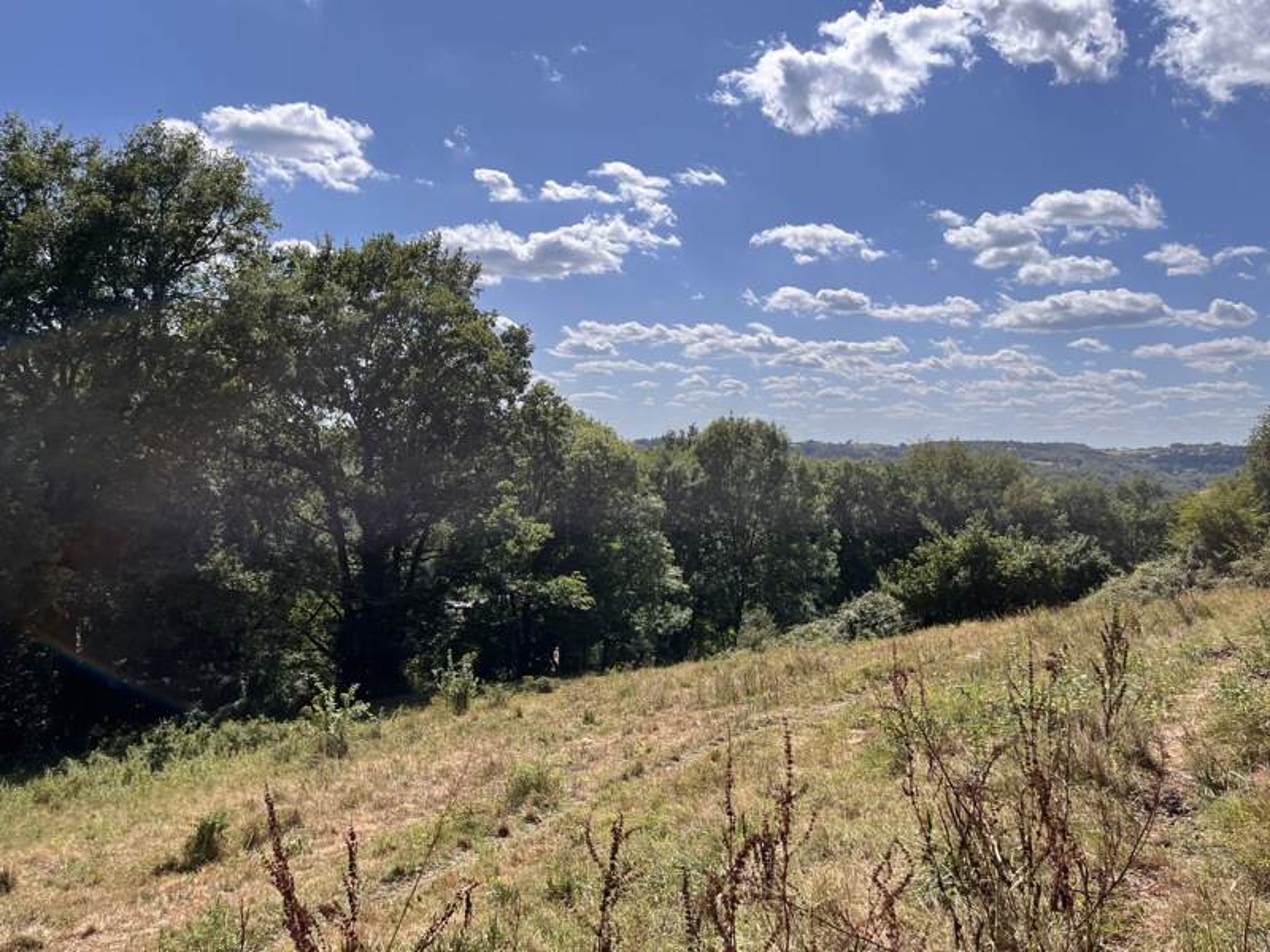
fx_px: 954
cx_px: 635
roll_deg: -1.5
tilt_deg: -2.4
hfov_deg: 67.3
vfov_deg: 53.1
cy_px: 476
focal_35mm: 26
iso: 50
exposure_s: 1/6173
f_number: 1.6
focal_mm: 5.1
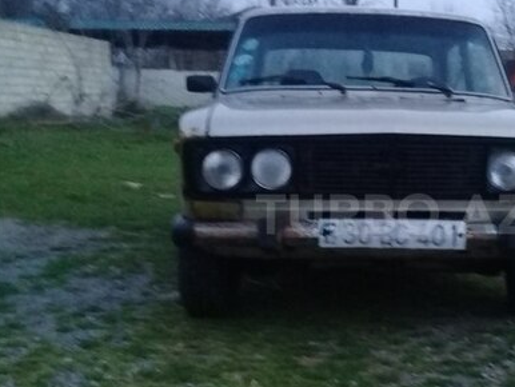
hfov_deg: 35.3
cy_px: 214
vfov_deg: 27.5
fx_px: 789
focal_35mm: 53
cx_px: 392
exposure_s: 1/17
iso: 400
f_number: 2.2
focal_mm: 3.3
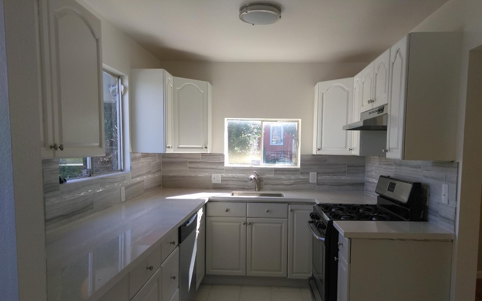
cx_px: 242
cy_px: 186
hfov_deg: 79.7
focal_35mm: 22
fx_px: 289
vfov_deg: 54.5
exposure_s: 1/129
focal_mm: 3.46
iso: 100
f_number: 2.2
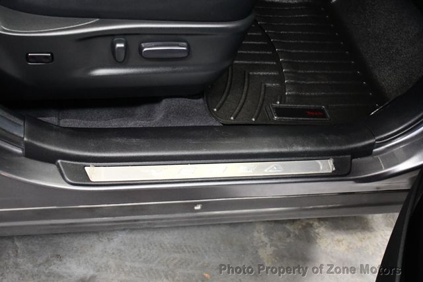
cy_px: 141
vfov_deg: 29.8
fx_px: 528
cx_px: 212
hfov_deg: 43.6
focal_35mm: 45
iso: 6400
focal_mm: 30
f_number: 4.2
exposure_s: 1/60
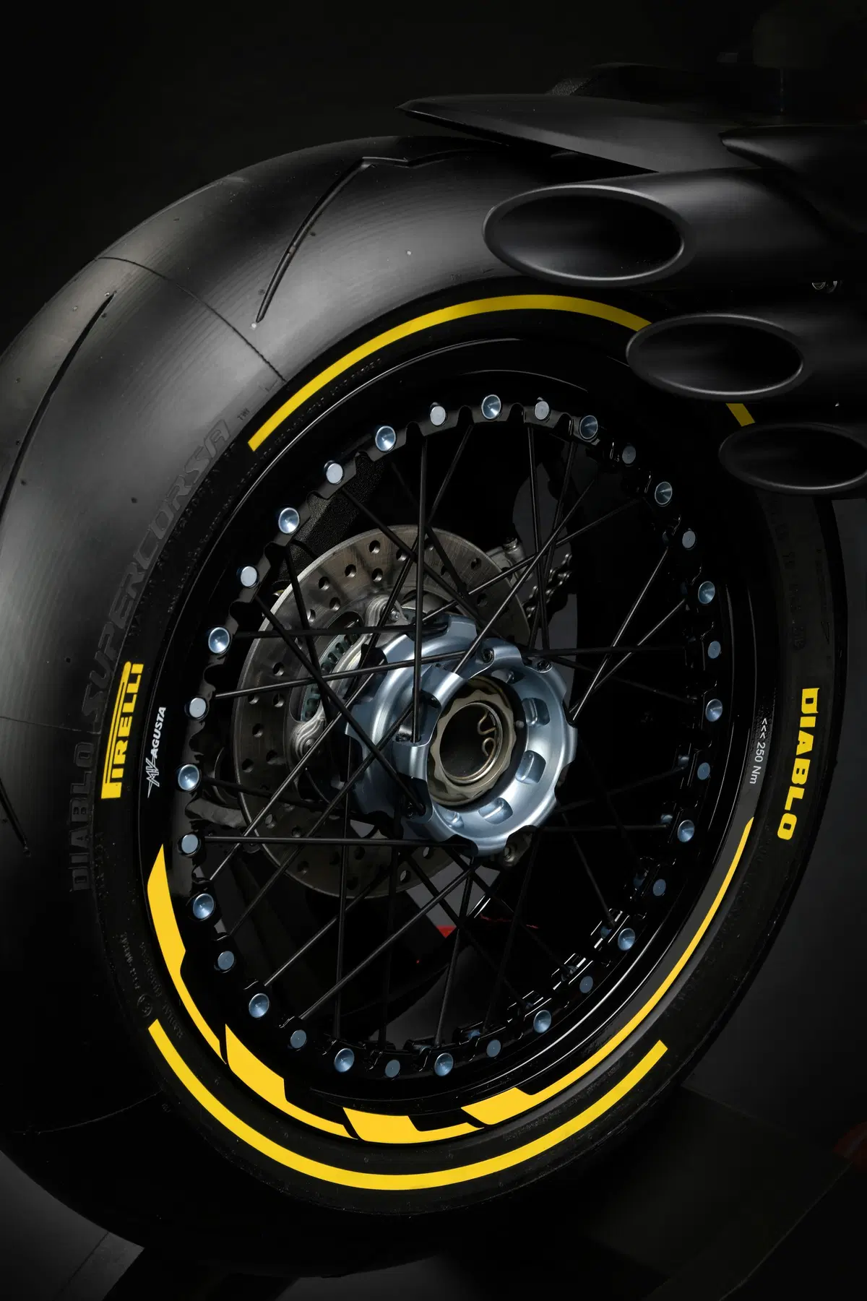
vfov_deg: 21.5
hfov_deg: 14.4
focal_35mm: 95
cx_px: 434
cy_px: 650
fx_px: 3433
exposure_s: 1/125
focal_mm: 95
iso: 31
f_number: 11
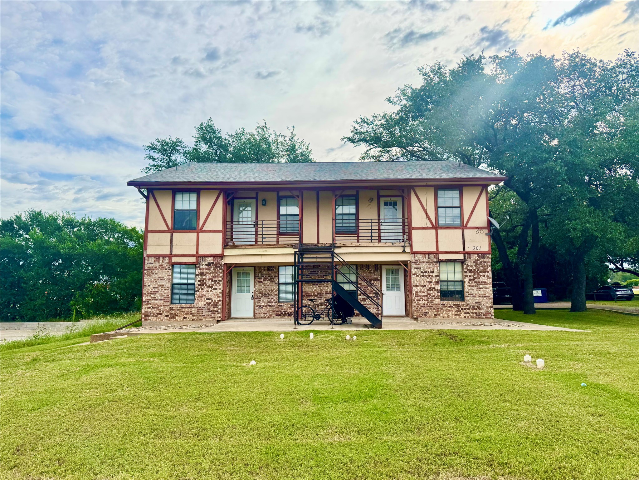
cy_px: 240
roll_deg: -1.7
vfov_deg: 56.8
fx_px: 443
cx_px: 320
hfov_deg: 71.6
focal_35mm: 24
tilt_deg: +3.1
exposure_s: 1/4950
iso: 80
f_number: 1.78
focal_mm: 6.76
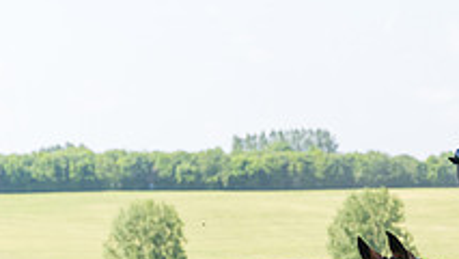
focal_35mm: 233
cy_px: 427
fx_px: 2837
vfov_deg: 5.2
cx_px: 570
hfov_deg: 9.1
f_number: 5
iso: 400
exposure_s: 1/1250
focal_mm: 70
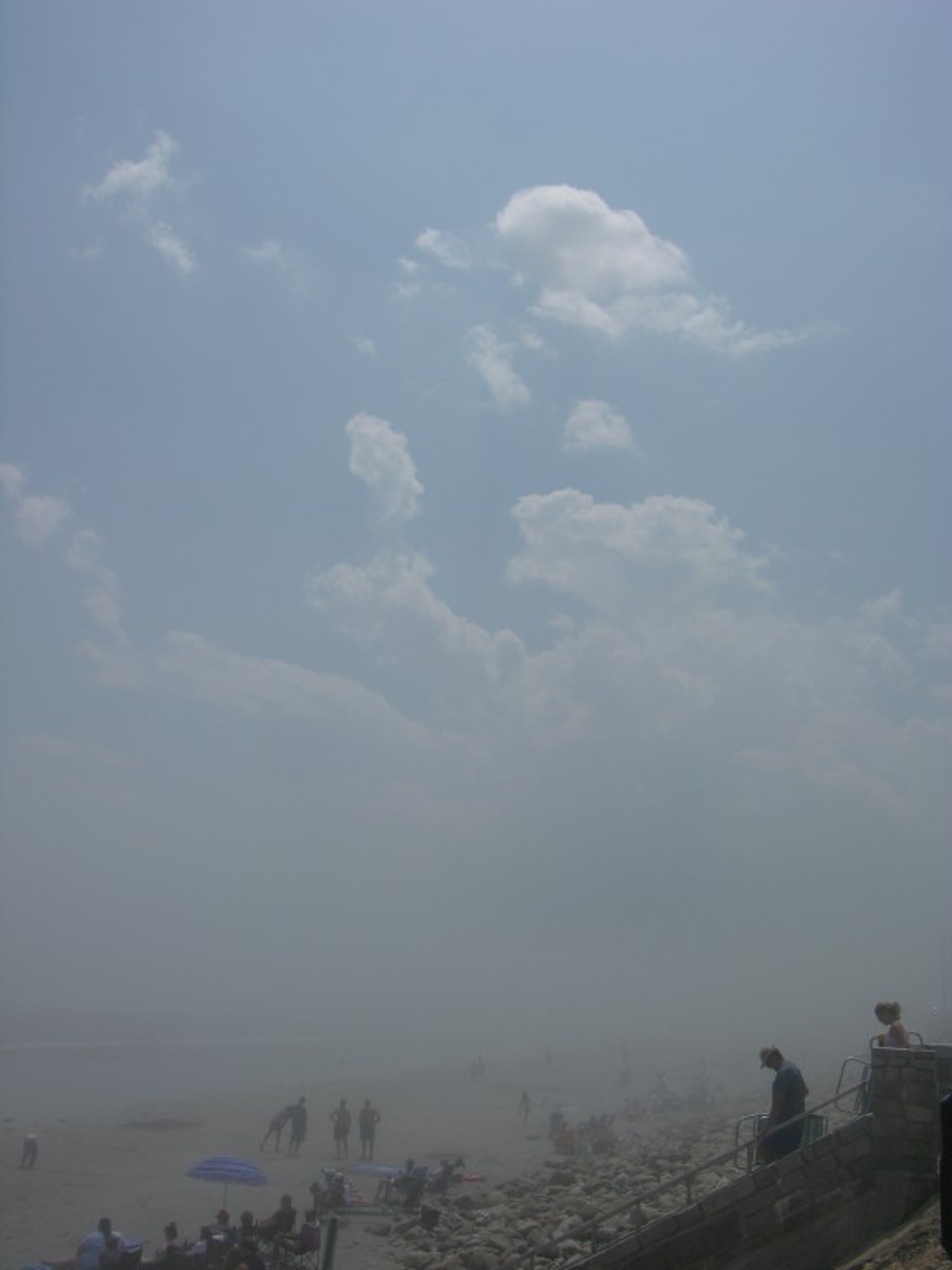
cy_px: 635
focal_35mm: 35
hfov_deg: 40.7
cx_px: 476
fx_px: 1283
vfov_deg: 52.6
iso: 50
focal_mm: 8.9
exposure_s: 1/665
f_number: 8
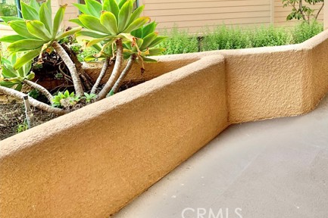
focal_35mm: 40
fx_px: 364
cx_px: 242
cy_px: 44
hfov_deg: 46.9
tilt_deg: -10.9
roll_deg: +0.5
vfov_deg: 32.4
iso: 25
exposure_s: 1/136
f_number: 1.8
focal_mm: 4.25
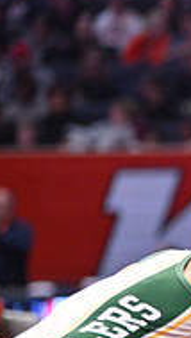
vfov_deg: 5.2
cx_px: 502
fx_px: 3736
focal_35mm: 417
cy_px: 248
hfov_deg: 2.9
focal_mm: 130
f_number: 2.8
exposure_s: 1/1250
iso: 2200
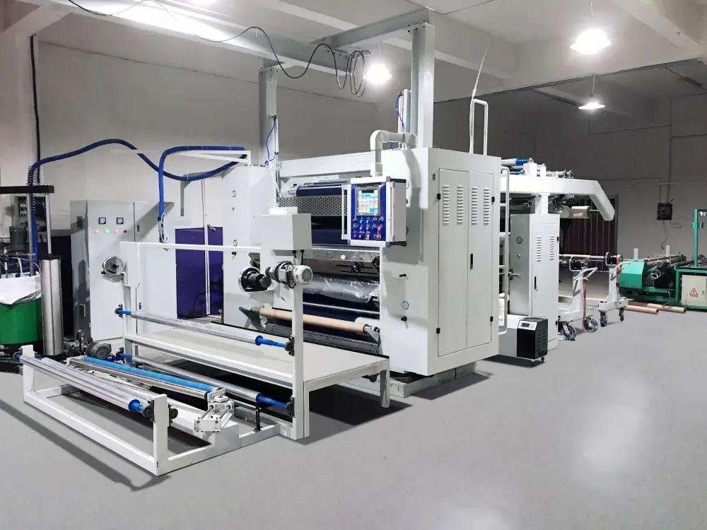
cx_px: 354
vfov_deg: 48.2
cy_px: 265
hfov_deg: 61.7
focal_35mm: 29
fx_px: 592
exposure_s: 1/17
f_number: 2.2
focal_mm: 4.15
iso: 80
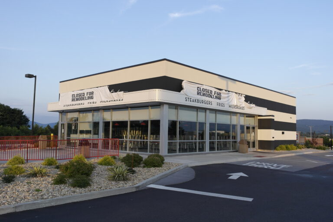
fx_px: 277
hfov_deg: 61.9
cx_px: 166
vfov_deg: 43.6
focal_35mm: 30
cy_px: 111
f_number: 5
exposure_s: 1/160
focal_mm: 20
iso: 100
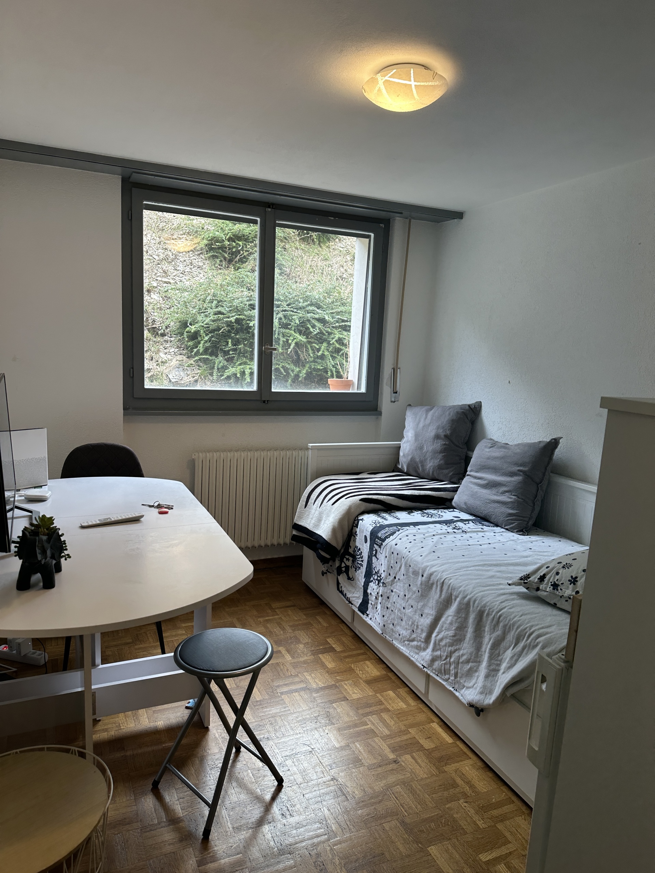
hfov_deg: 56.8
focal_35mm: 24
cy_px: 436
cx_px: 328
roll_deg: -3.5
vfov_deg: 71.6
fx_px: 606
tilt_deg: -8.5
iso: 64
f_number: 1.78
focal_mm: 6.86
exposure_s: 1/100
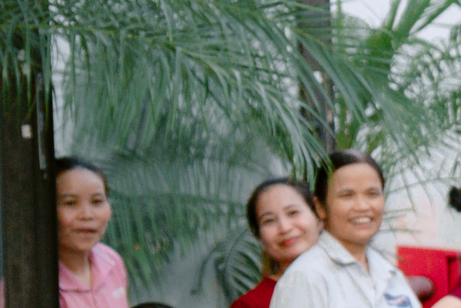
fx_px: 4606
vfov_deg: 3.8
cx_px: 1085
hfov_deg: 5.5
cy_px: 391
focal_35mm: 360
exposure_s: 1/1250
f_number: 3.5
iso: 1600
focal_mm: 45
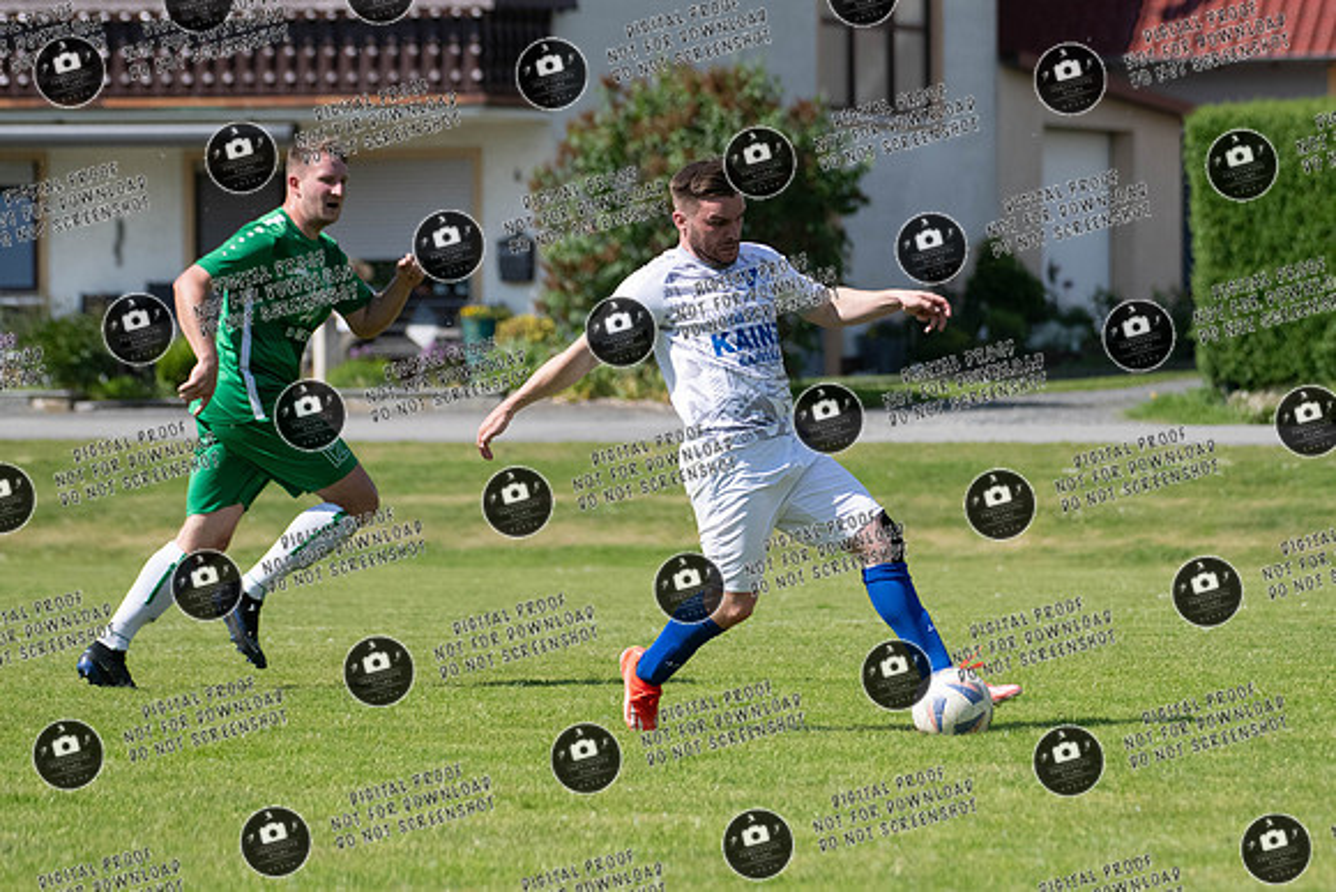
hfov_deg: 8.1
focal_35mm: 255
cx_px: 853
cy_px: 418
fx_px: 9481
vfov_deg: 5.4
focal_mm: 200
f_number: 5.6
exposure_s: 1/6400
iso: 1250
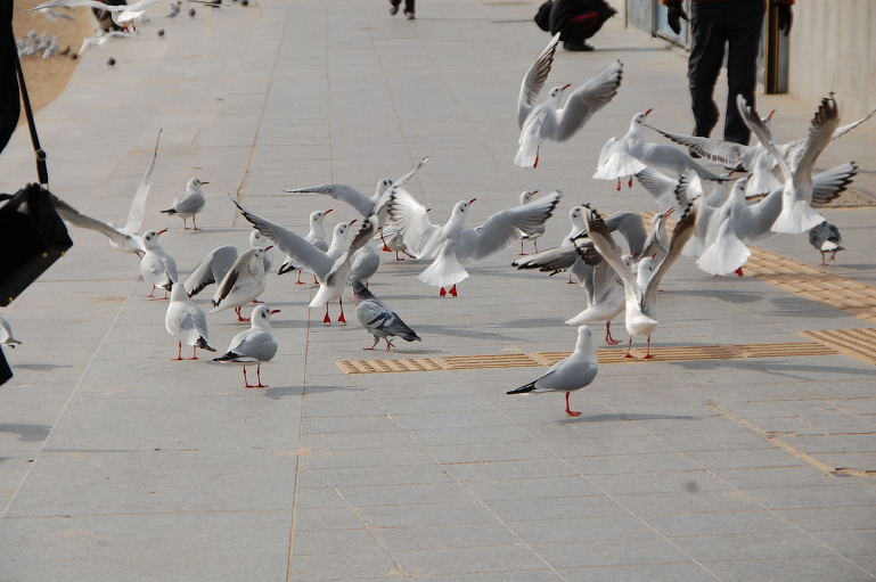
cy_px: 291
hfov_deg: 14.0
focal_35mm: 147
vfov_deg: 9.3
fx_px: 3573
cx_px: 438
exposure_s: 1/800
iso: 200
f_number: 7.1
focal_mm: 98
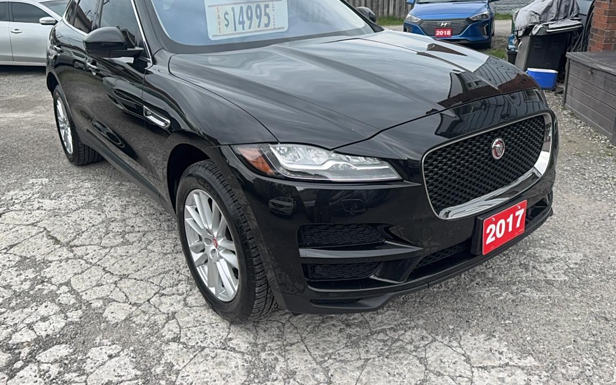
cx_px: 292
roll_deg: +3.1
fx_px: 487
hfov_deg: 64.6
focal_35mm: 29
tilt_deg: -18.2
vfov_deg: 42.9
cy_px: 148
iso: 50
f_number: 1.78
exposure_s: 1/2083
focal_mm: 6.76
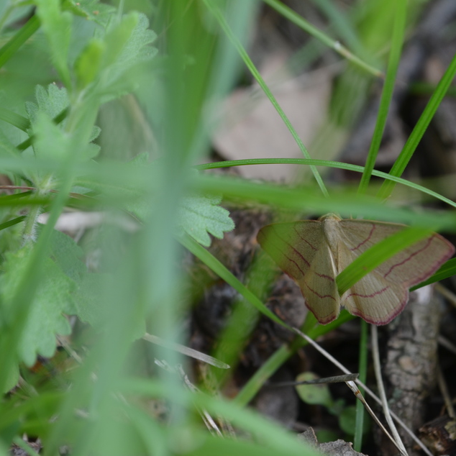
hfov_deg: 16.3
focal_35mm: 107
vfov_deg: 16.3
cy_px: 227
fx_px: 1589
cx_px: 311
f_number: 8
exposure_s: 1/60
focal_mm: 55
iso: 250
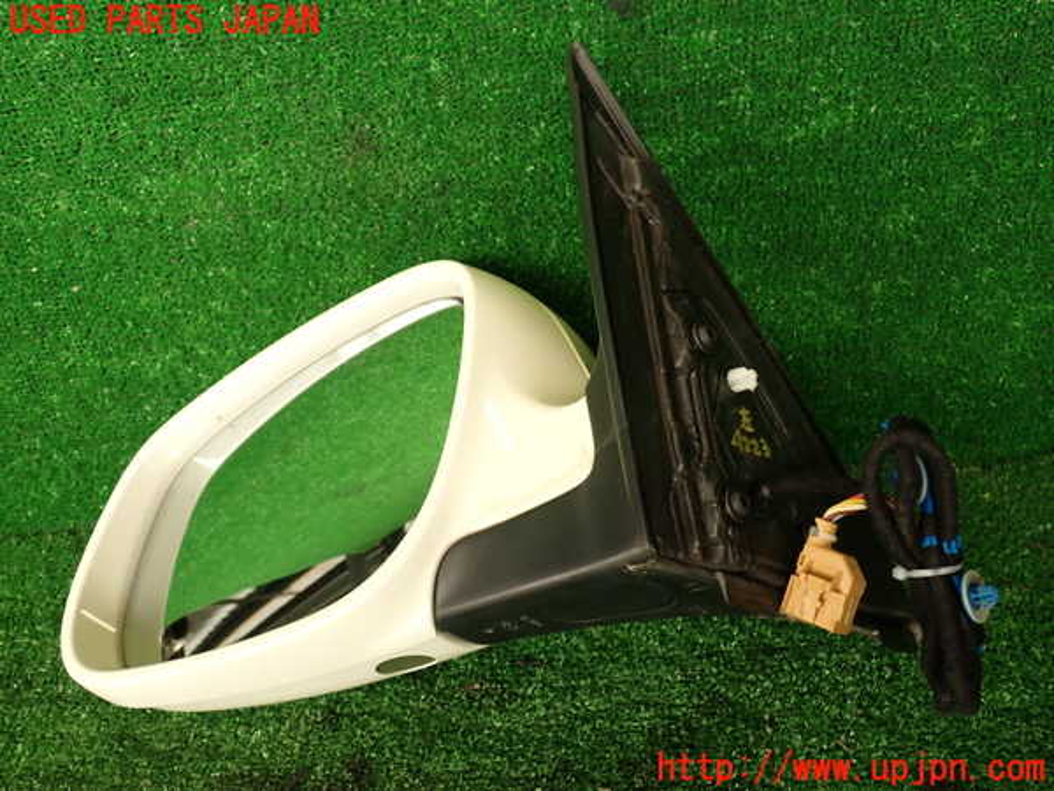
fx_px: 974
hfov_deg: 56.8
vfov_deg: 44.2
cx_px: 527
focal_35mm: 32
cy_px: 396
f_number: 2.4
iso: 100
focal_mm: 5.79
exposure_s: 1/60
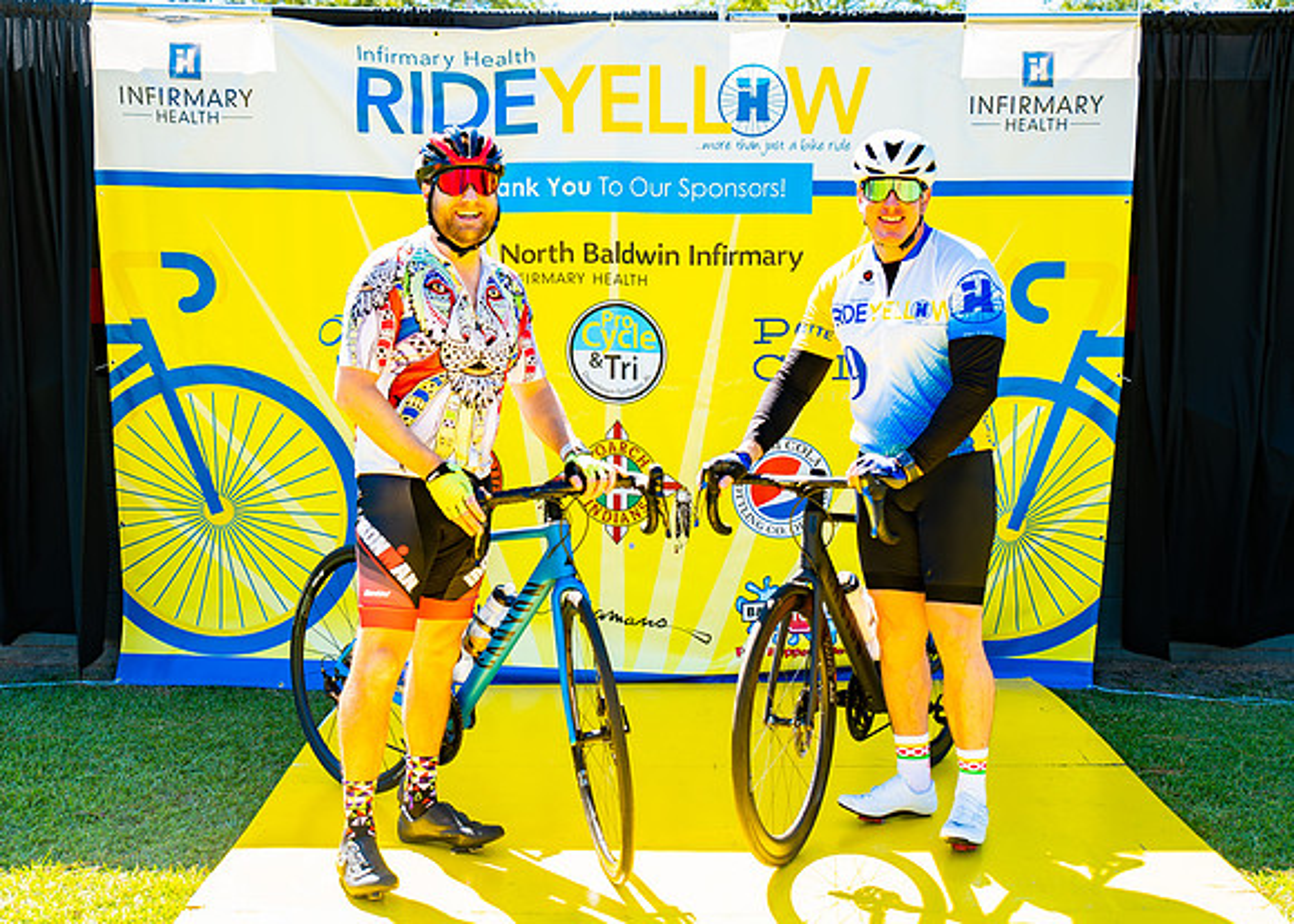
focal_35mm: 48
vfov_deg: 29.1
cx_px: 686
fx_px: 1782
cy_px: 465
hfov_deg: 39.9
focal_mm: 40
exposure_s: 1/200
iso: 100
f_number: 2.8
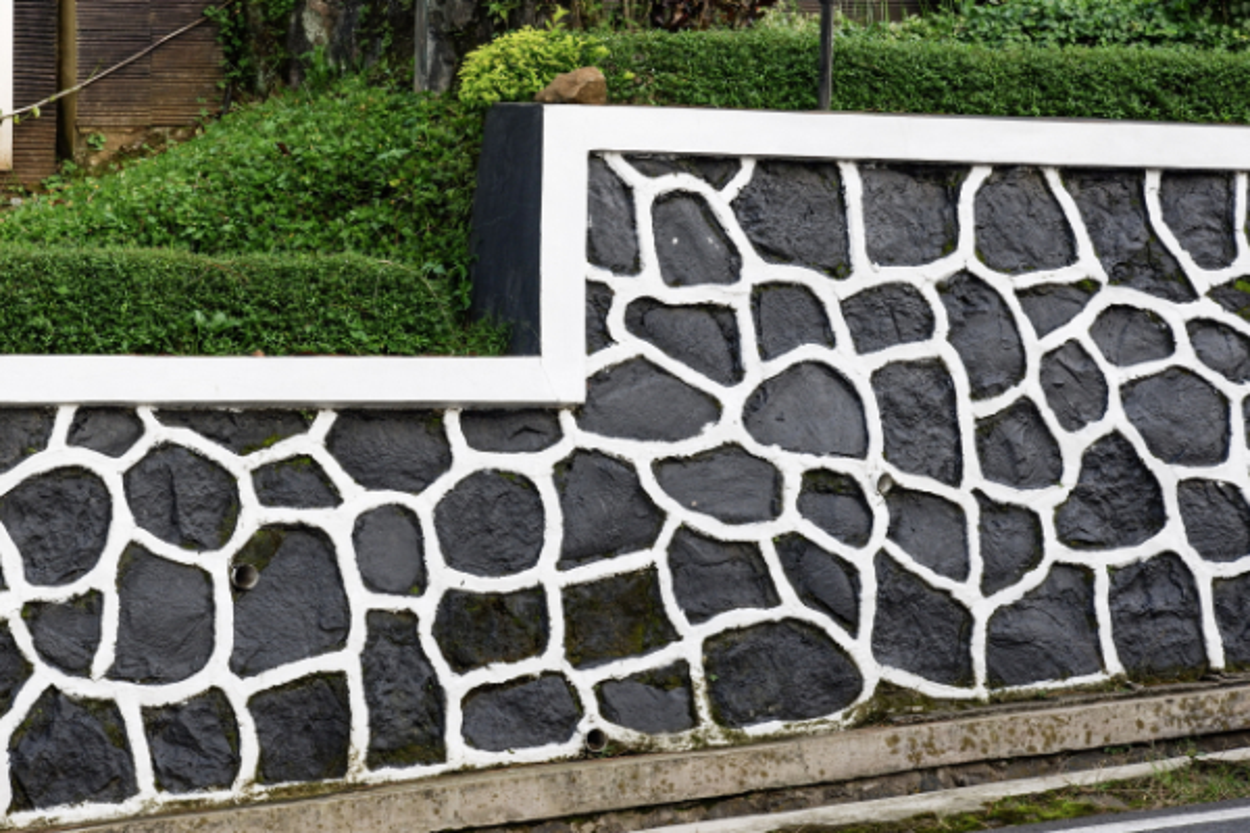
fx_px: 3507
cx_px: 625
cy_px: 416
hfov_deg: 20.2
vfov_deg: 13.6
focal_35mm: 101
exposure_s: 1/25
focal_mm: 67.1
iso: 250
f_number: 7.1
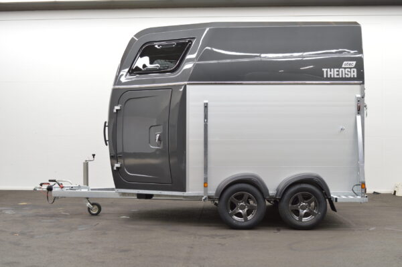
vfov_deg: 33.0
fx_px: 452
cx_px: 201
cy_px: 134
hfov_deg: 48.0
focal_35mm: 40
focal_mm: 27
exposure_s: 1/3
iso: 100
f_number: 7.1
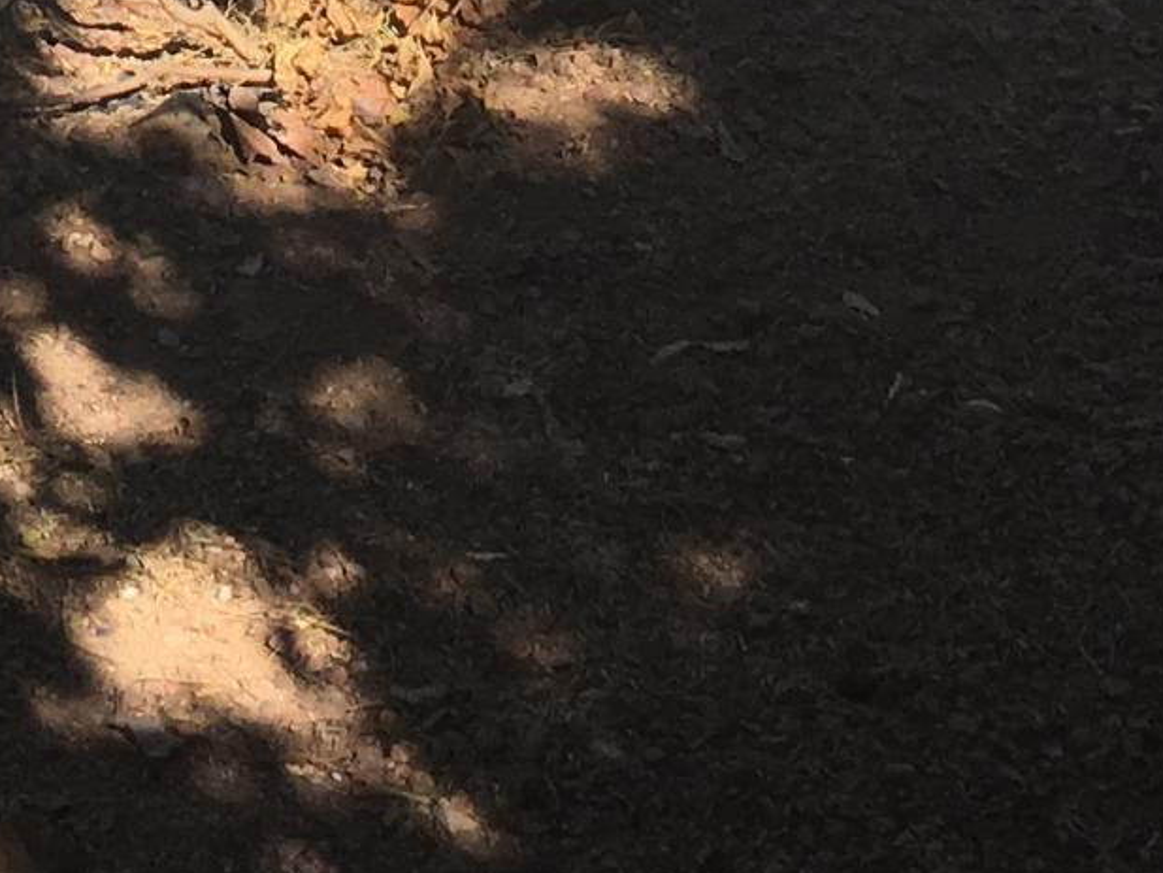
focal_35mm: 141
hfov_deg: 13.9
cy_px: -1129
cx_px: 277
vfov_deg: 9.5
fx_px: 4738
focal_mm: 4.15
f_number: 2.2
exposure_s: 1/1148
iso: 25
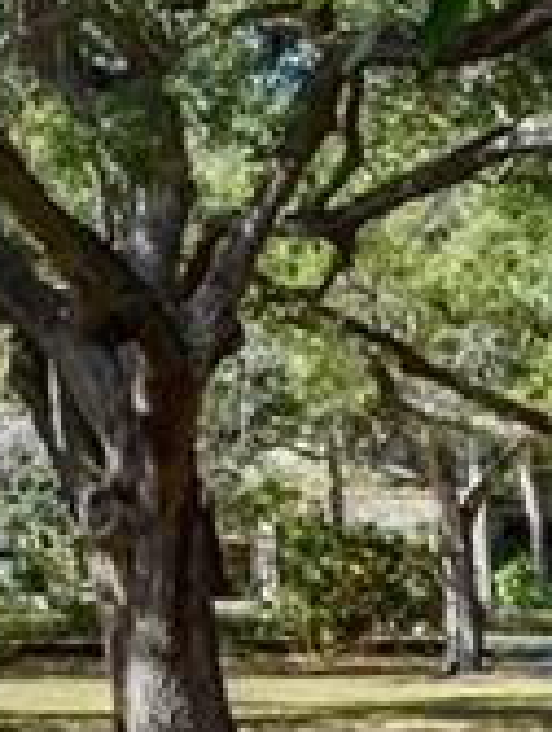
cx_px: -1047
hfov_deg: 8.6
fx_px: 3114
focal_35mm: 147
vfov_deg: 13.4
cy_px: 278
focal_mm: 16
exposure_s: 1/200
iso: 320
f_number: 10
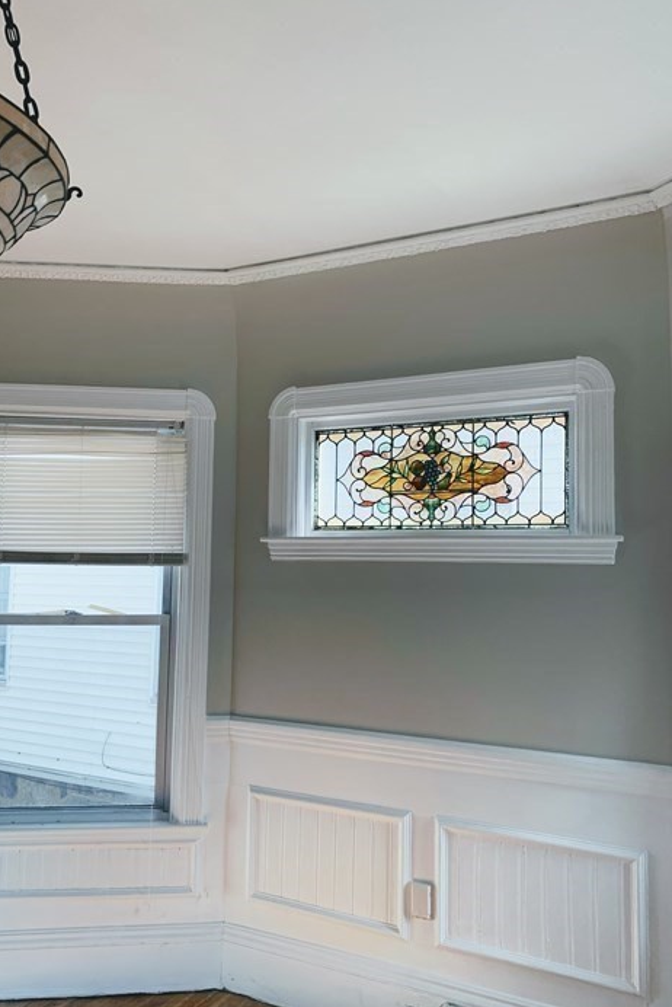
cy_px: 520
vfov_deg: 61.9
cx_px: 300
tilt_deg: +3.4
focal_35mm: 30
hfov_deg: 43.6
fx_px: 839
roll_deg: -1.8
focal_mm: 4.25
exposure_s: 1/120
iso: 25
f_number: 1.8
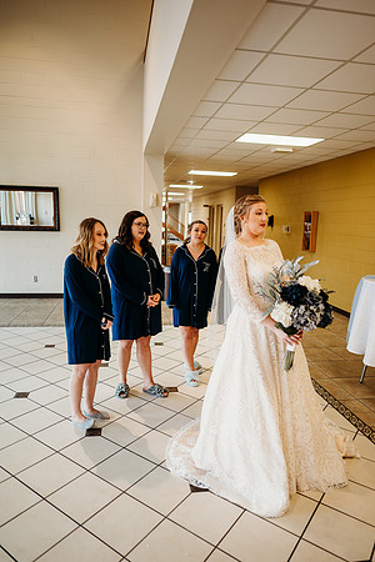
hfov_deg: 53.1
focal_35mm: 24
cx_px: 188
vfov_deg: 73.7
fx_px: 375
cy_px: 281
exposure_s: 1/160
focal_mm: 24
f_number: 1.8
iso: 400
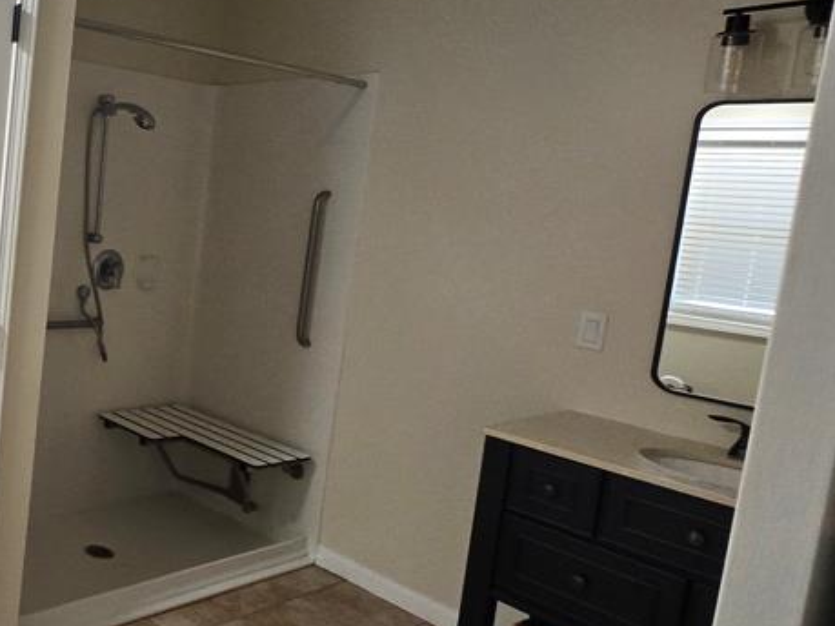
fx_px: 699
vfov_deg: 48.0
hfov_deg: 48.2
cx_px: -38
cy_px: 264
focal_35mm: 29
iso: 250
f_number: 2.2
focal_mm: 2.2
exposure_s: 1/60
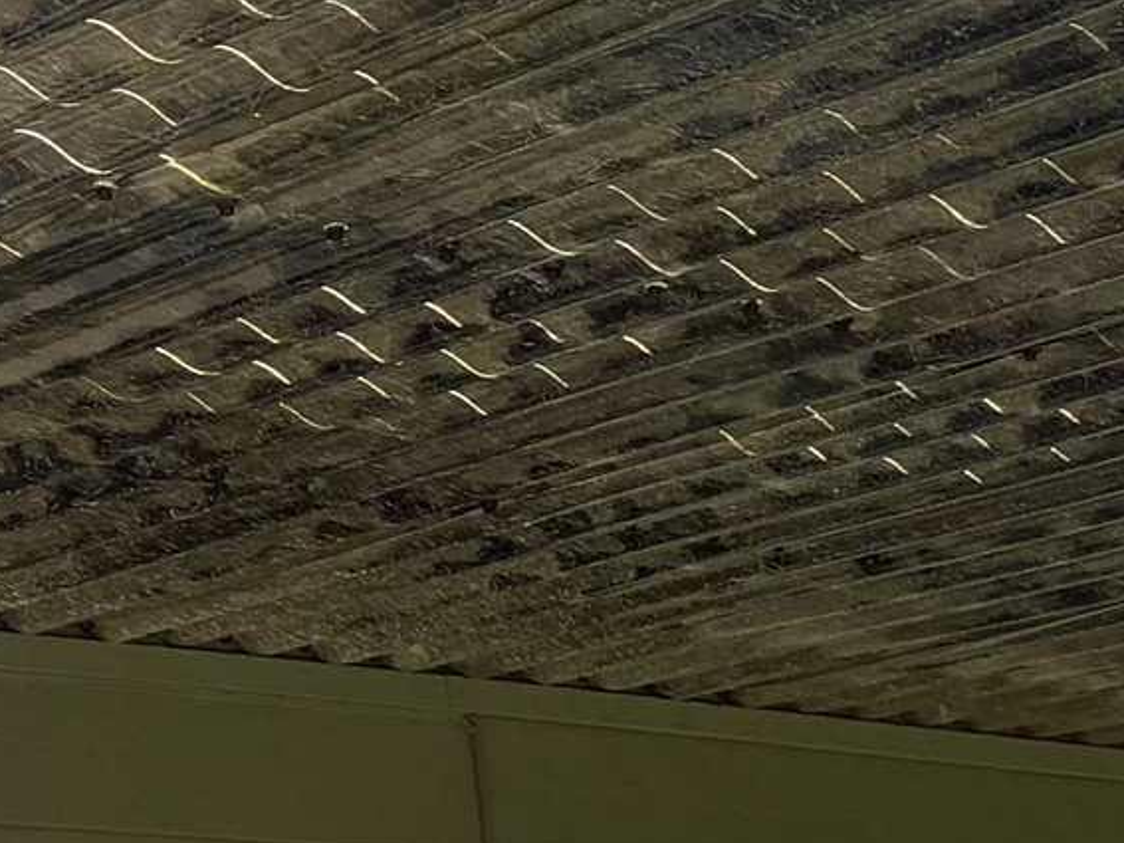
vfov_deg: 10.1
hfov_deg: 14.4
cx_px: 1574
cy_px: 1932
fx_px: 4220
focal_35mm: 130
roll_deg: +2.9
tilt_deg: -7.6
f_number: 1.78
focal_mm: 6.76
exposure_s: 1/788
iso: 80
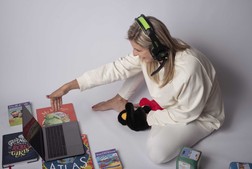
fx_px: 350
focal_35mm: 50
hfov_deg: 39.6
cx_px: 126
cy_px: 84
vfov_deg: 27.0
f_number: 5.6
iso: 50
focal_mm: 50
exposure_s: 1/125
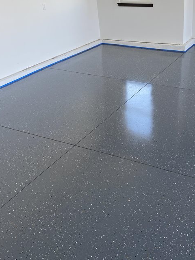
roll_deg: +3.6
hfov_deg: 36.3
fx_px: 293
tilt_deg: -26.9
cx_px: 137
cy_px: 110
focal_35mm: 39
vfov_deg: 47.7
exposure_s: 1/122
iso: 40
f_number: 1.8
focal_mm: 4.25
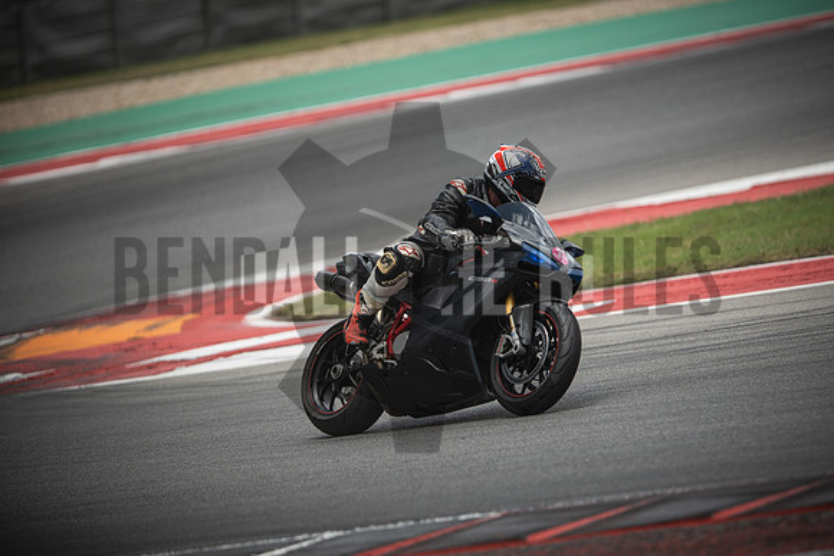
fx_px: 6951
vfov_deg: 4.6
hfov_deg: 6.9
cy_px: 278
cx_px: 417
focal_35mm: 300
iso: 160
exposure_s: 1/2000
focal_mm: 200
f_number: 2
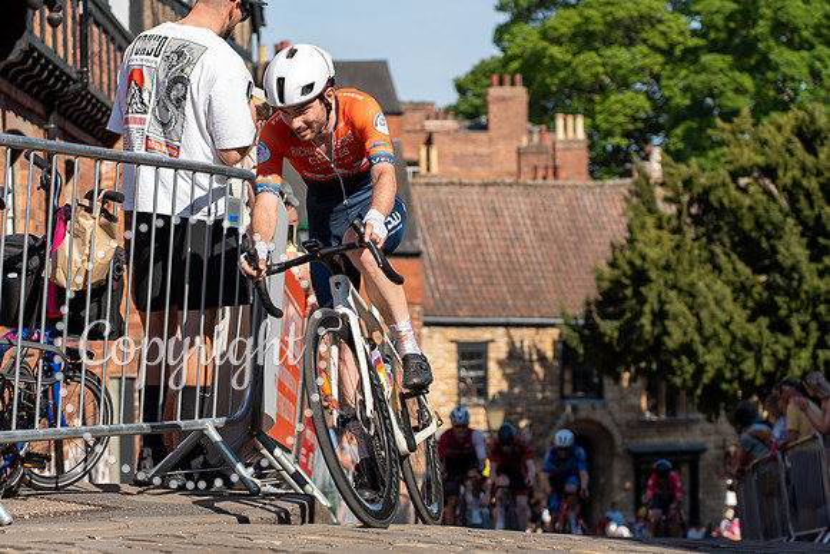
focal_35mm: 111
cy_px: 315
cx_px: 347
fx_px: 2563
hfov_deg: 18.4
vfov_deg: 12.3
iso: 100
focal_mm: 73
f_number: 3.5
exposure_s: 1/1000
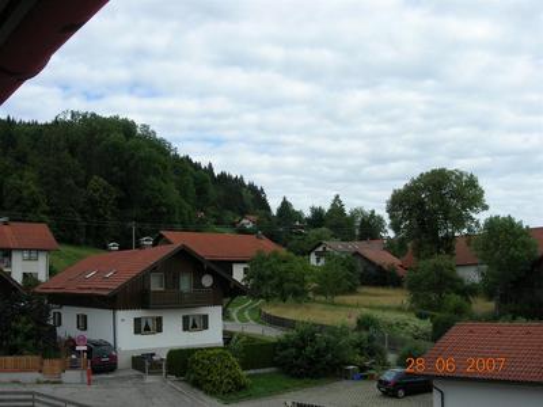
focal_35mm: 38
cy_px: 204
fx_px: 596
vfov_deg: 37.7
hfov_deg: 49.0
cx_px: 272
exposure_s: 1/438
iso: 64
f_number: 4.8
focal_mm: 7.8
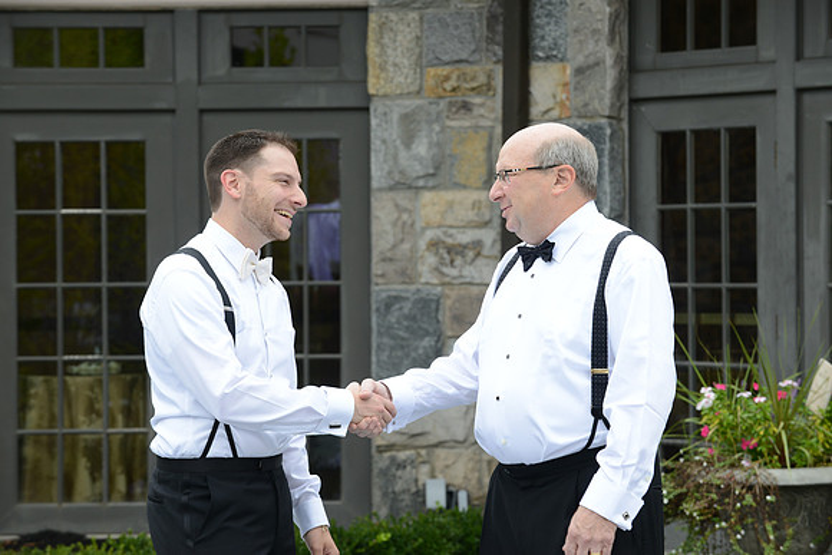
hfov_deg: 15.2
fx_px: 3121
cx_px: 416
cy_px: 278
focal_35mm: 135
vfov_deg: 10.2
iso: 400
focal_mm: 135
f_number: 10
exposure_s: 1/250
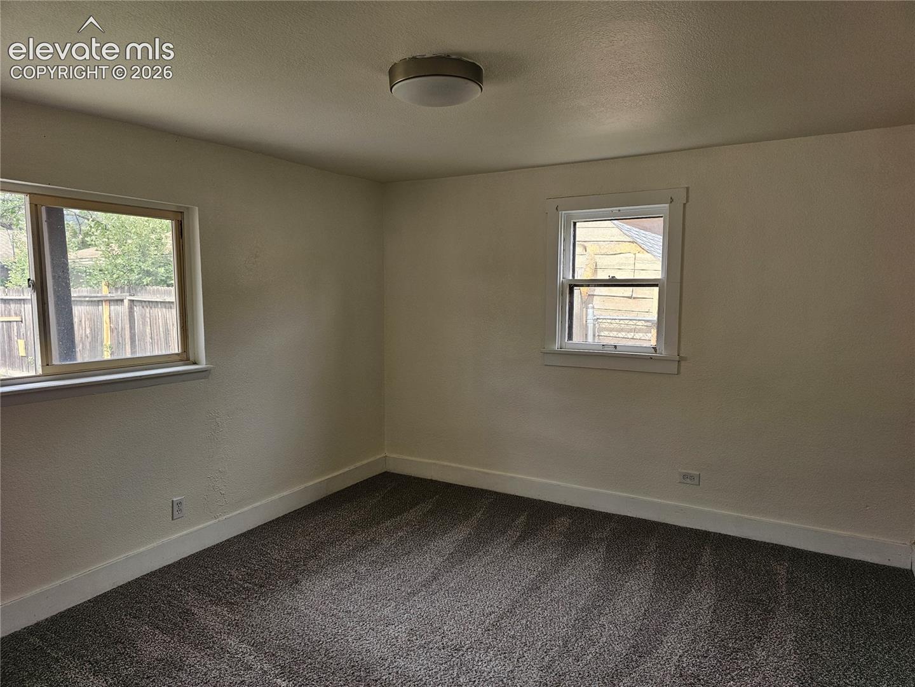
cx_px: 458
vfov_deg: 58.9
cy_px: 344
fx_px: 608
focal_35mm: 23
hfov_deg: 73.9
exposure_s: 1/180
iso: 100
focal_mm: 6.3
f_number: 1.7
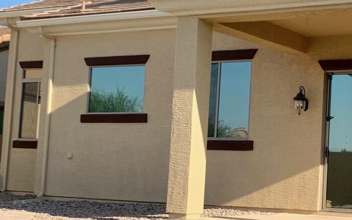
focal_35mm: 80
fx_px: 767
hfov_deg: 24.9
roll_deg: -2.6
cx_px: 331
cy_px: 126
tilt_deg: +5.1
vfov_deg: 16.3
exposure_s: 1/1205
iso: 25
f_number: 1.8
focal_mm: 4.25
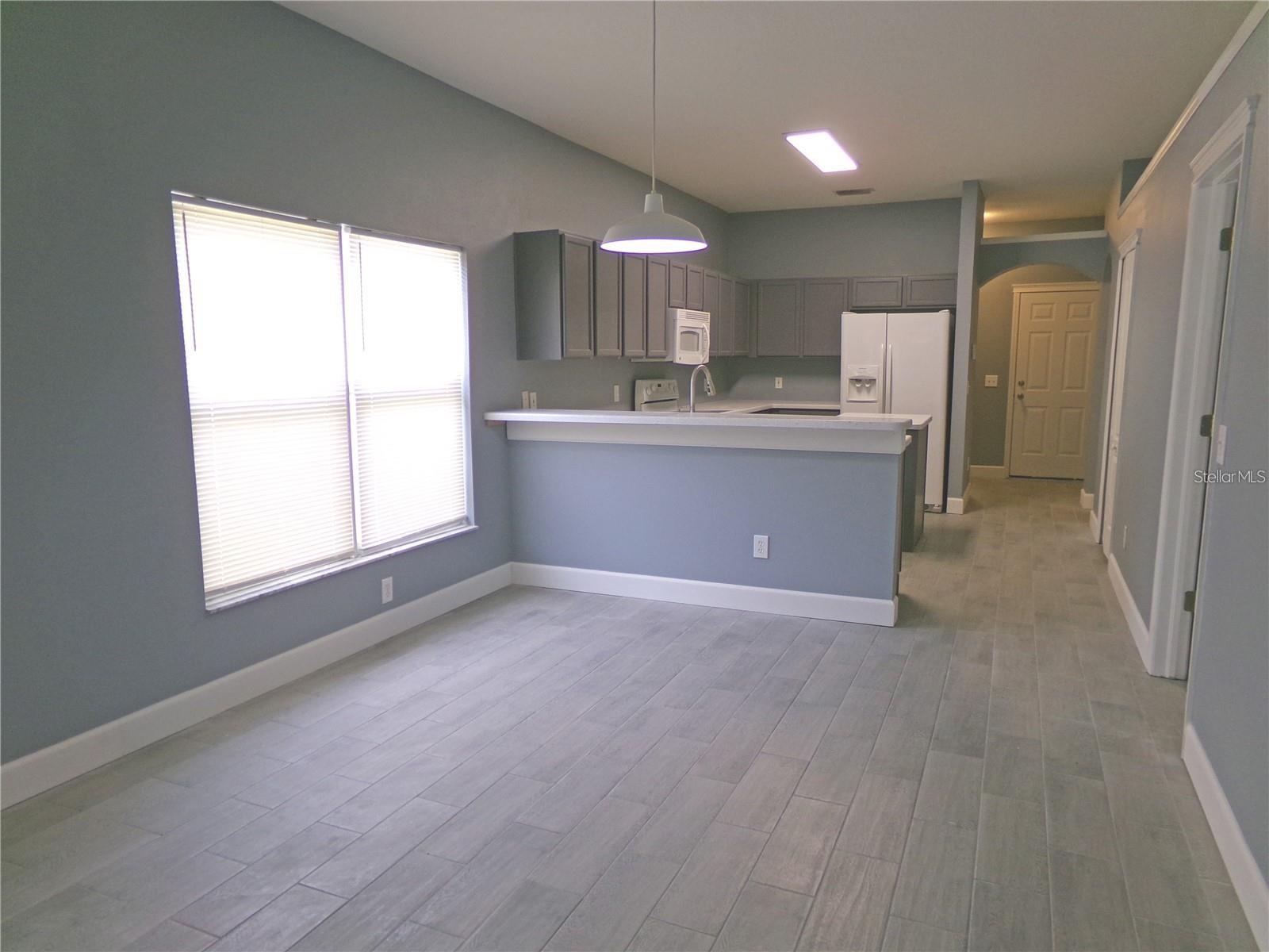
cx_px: 634
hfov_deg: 71.6
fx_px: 880
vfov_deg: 56.8
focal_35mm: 24
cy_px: 476
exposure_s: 1/34
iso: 197
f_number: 3.7
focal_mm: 4.3
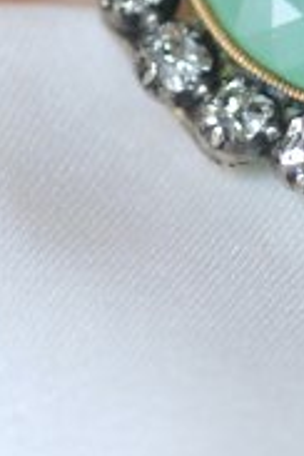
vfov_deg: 3.0
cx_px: 491
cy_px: -192
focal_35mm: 688
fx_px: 8714
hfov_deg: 2.0
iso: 200
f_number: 2.8
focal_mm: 70
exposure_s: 1/125
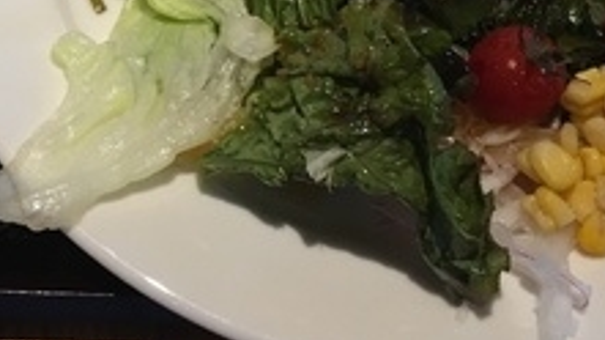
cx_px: 82
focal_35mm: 80
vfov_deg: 14.5
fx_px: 1283
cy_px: -99
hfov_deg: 25.8
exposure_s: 1/15
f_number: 2.2
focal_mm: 4.15
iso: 25
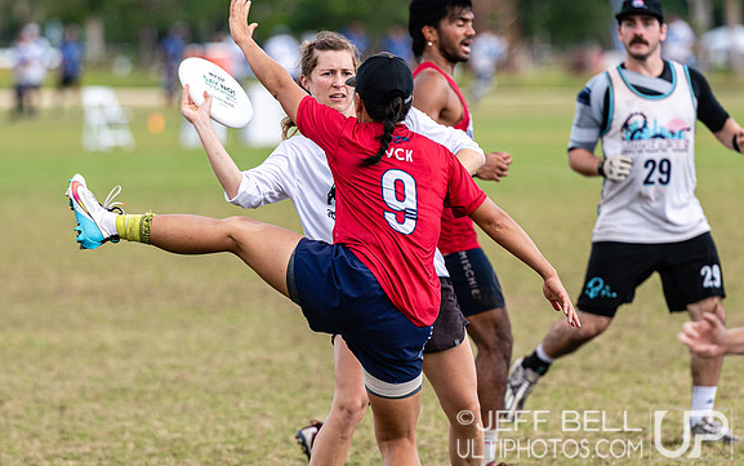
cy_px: 250
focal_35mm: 427
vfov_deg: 3.1
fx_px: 8661
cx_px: 358
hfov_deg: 4.9
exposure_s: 1/1600
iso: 160
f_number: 3.2
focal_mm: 200
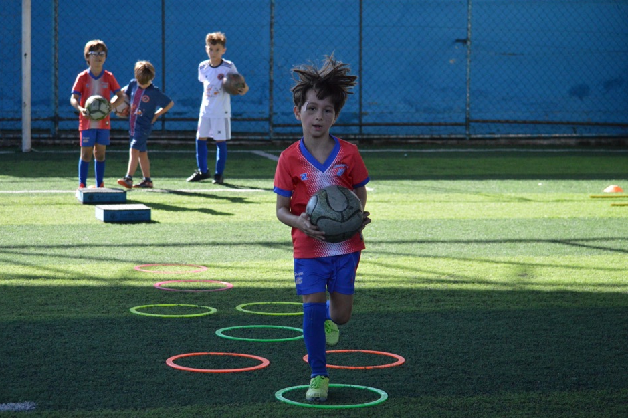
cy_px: 218
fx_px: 1726
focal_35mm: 99
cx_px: 294
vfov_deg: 13.8
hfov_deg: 20.6
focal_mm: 62
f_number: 4.5
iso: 1600
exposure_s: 1/2000
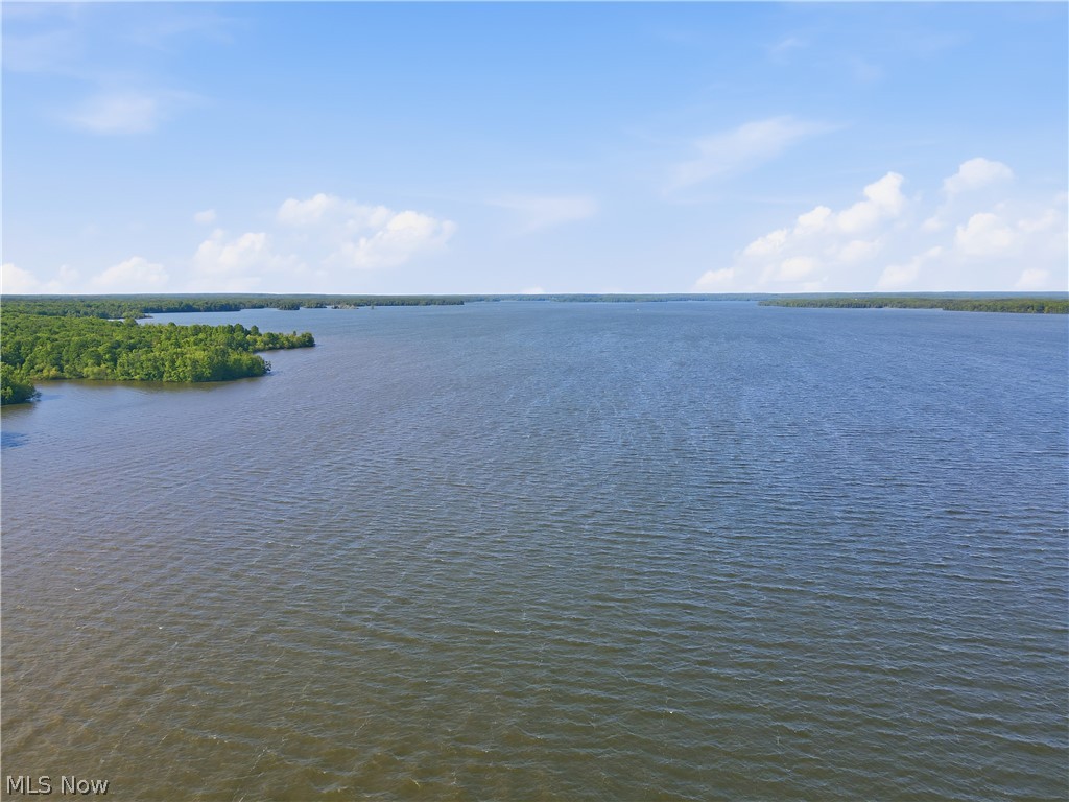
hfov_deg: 71.6
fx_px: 741
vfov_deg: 56.8
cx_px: 534
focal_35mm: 24
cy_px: 401
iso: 100
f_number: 2.8
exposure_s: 1/640
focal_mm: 4.5
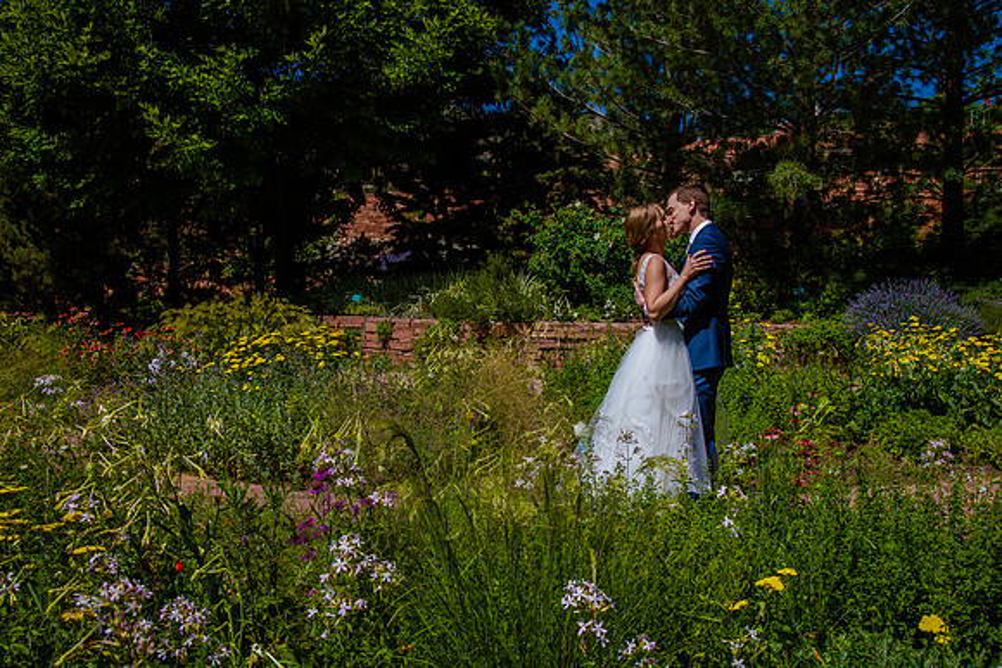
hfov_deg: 53.5
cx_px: 507
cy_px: 334
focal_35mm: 36
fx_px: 994
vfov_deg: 37.2
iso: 200
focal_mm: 35
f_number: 10
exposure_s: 1/320
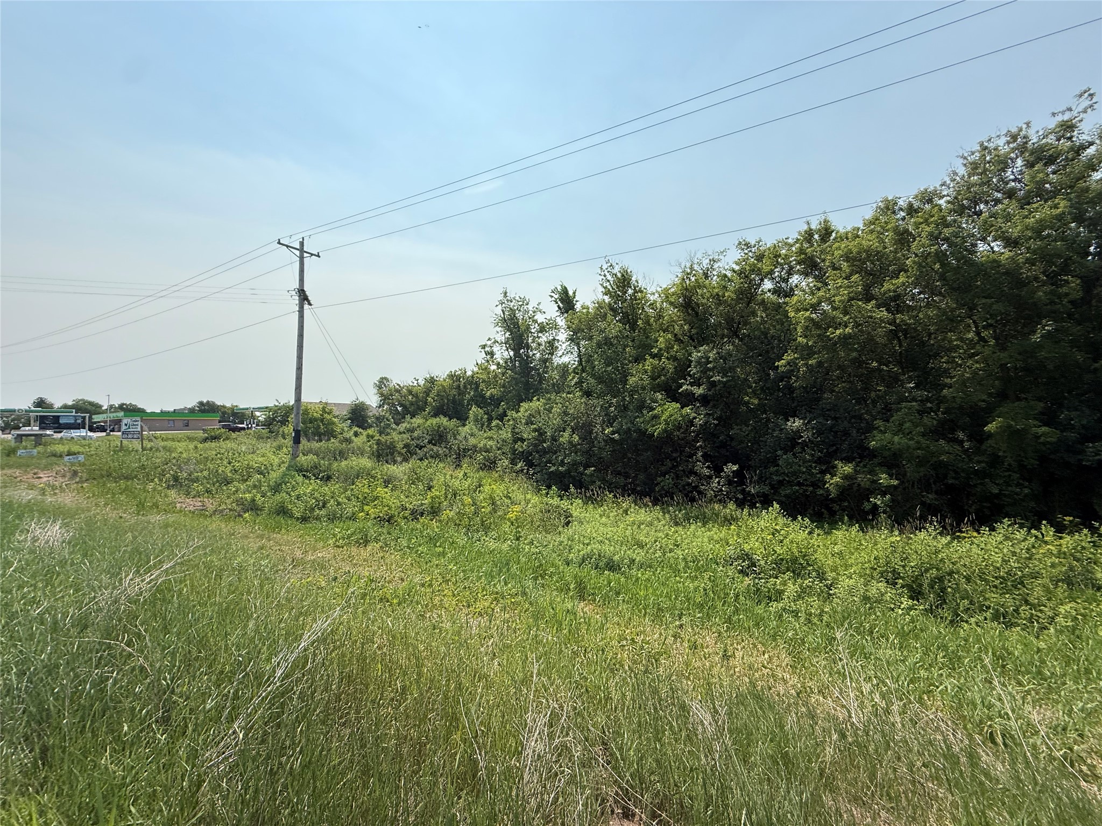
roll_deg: +0.5
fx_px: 446
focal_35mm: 14
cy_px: 413
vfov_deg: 85.7
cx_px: 551
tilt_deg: +3.0
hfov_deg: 102.1
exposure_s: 1/2976
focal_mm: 2.22
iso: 50
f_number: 2.2
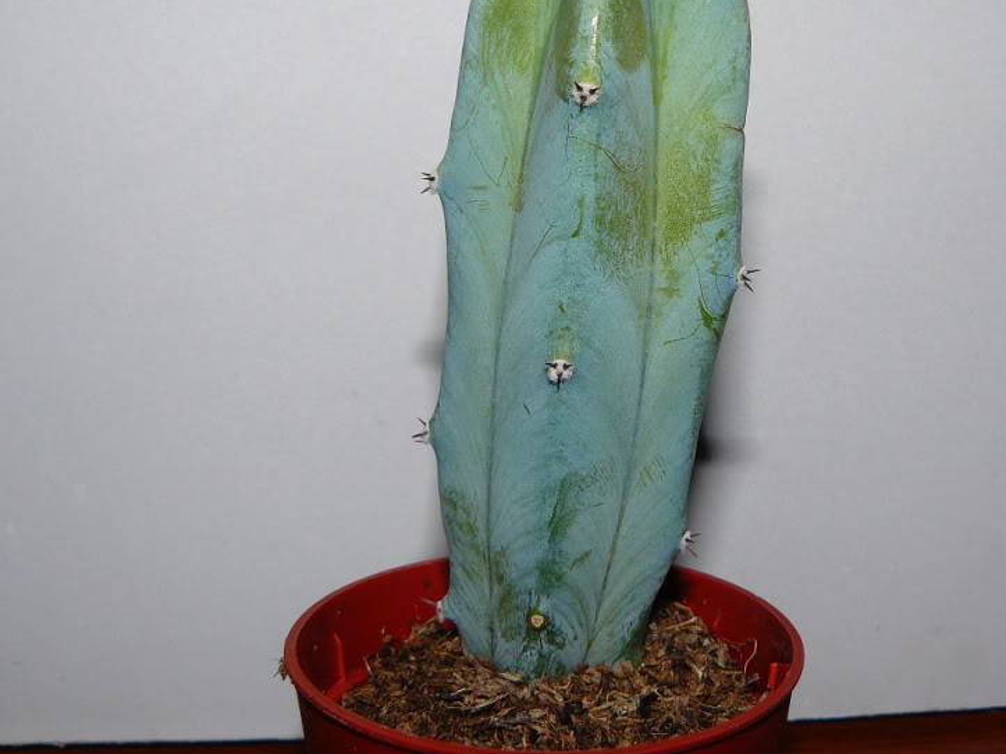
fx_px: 1482
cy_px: 239
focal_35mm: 51
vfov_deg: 28.3
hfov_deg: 37.4
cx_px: 568
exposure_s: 1/30
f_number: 4
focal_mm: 6
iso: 100
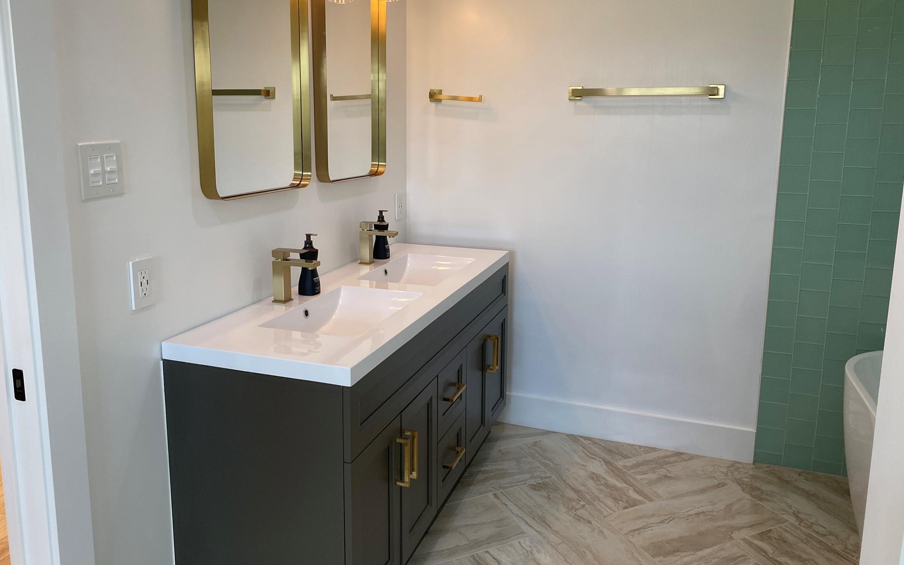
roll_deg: +0.0
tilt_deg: -11.5
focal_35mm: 28
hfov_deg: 66.5
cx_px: 446
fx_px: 690
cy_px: 238
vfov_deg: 44.4
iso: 125
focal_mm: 4.25
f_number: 1.8
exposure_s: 1/120
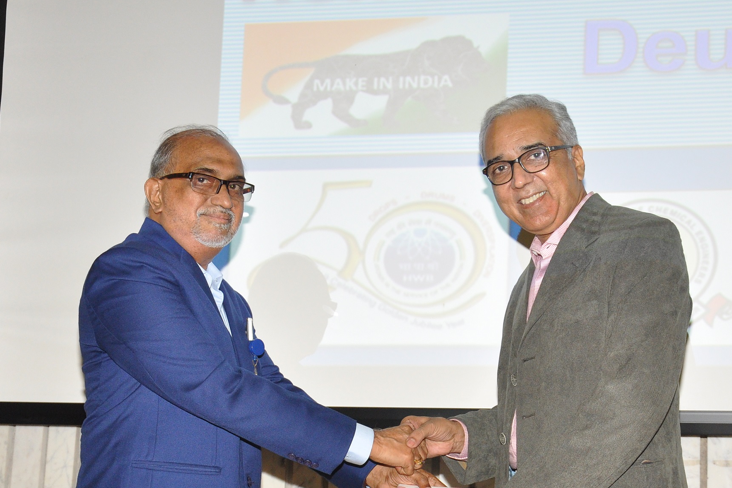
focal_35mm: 84
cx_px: 448
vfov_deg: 16.2
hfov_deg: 24.2
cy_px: 384
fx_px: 1704
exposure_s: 1/125
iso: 1000
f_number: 5.6
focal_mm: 35
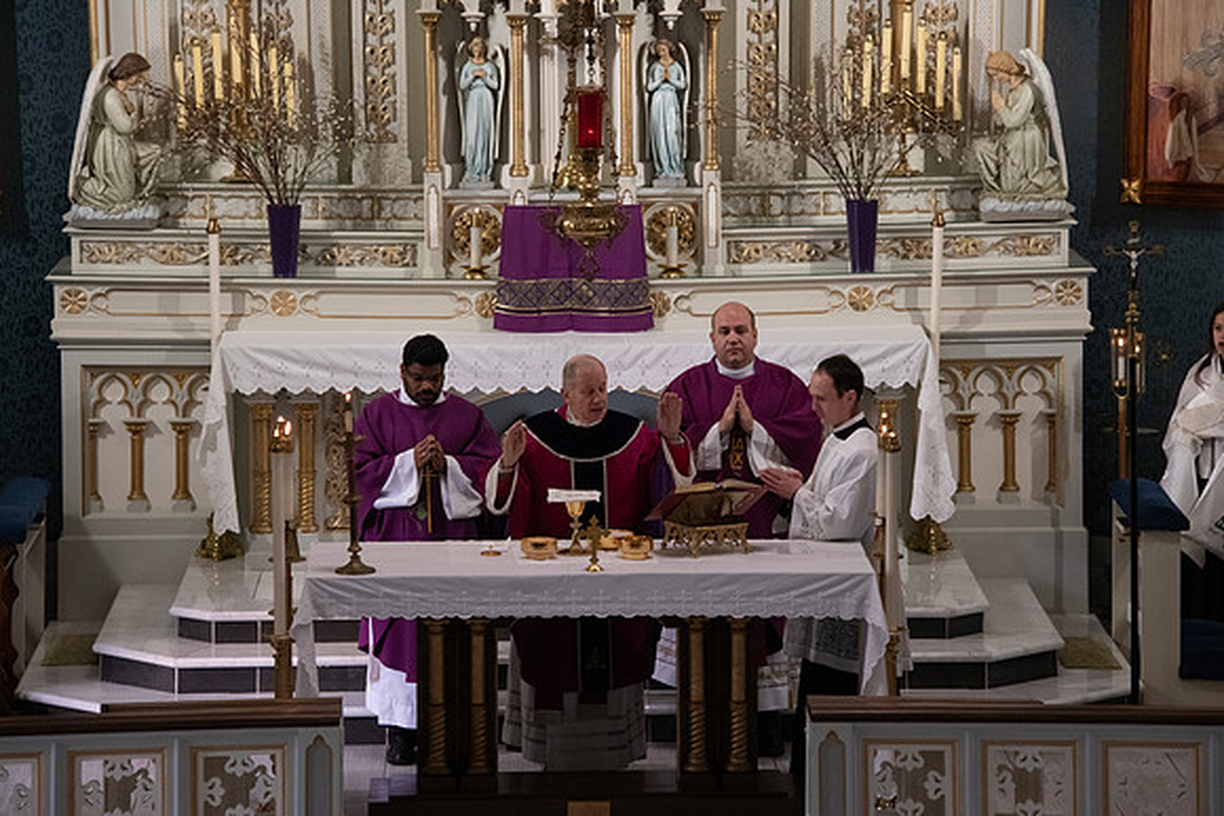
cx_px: 612
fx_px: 5781
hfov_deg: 12.1
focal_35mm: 170
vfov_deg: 8.1
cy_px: 408
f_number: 9
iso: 4000
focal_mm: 170
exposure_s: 1/100
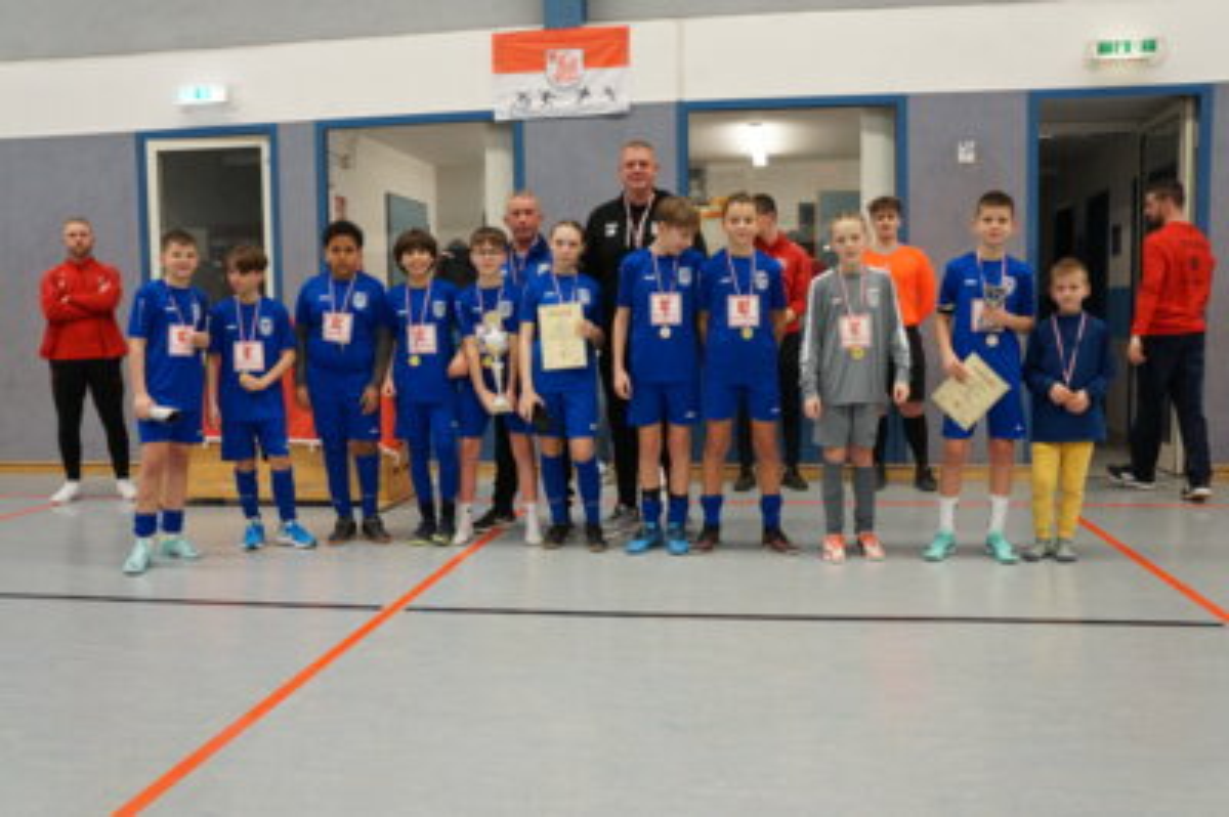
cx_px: 614
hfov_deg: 62.0
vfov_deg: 43.5
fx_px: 1023
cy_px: 408
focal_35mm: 30
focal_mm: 20
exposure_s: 1/60
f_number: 7.1
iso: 2000
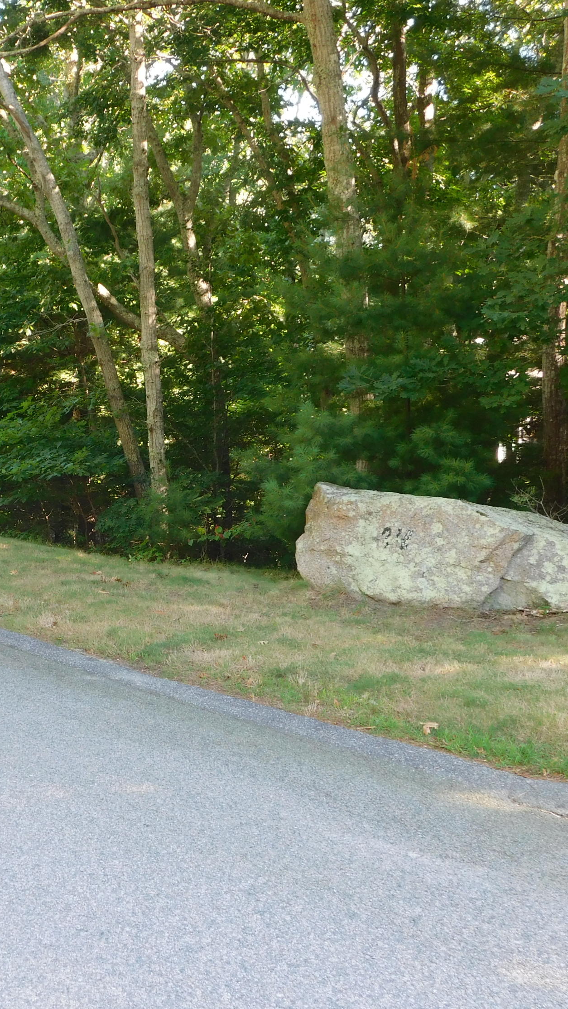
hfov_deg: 26.2
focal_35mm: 44
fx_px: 1178
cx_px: 59
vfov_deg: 46.4
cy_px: 509
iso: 140
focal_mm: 5.3
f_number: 3.2
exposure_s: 1/30
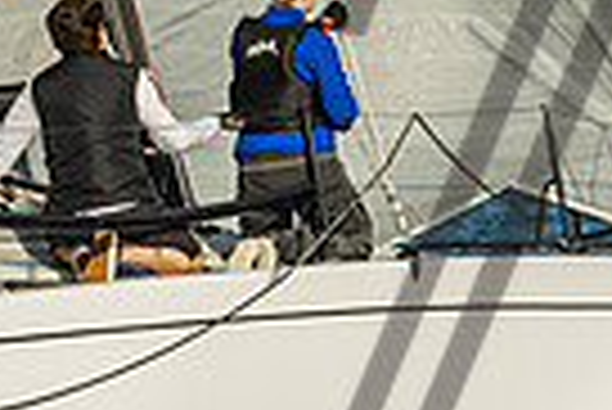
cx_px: 140
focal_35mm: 549
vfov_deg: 2.5
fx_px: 9343
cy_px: -120
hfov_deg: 3.8
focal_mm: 125
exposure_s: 1/1000
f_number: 6.3
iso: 250
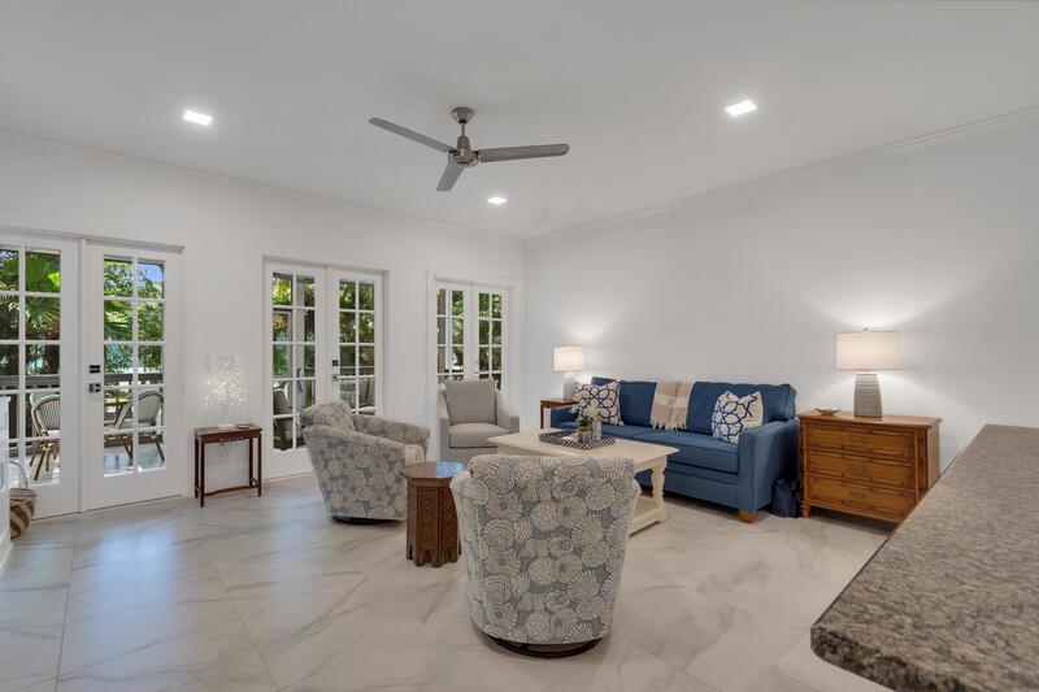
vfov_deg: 77.3
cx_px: 520
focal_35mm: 15
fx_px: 433
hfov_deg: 100.4
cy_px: 346
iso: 320
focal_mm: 10
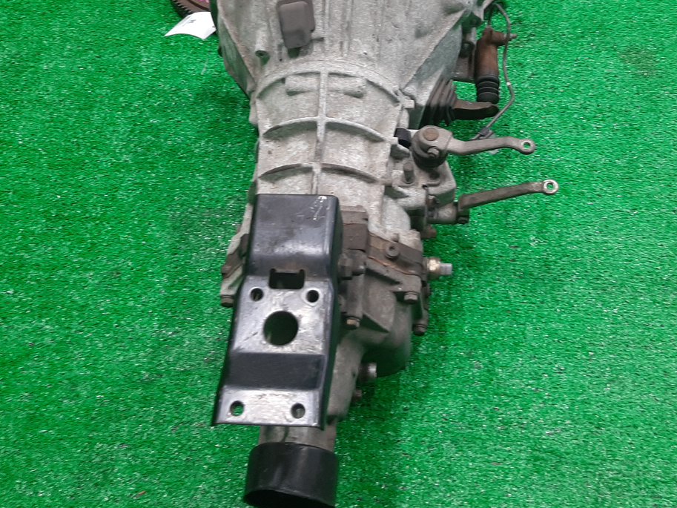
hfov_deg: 45.6
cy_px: 150
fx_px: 802
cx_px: 392
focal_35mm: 41
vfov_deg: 34.6
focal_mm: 3.93
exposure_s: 1/50
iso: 102
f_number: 1.7
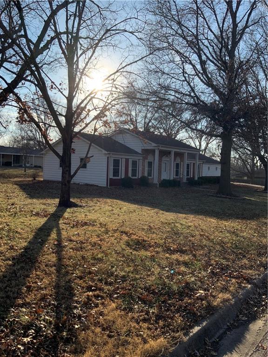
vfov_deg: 61.7
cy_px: 178
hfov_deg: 48.2
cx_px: 134
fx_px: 299
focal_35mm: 29
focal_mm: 3
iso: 16
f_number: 1.8
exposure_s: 1/1490
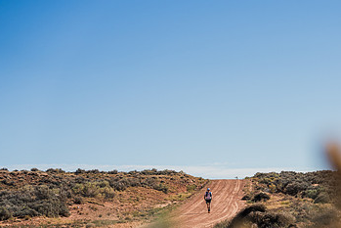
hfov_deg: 16.5
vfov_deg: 11.1
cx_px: 277
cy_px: 182
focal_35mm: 123
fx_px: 1166
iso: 100
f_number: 2.8
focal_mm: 74
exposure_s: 1/4000
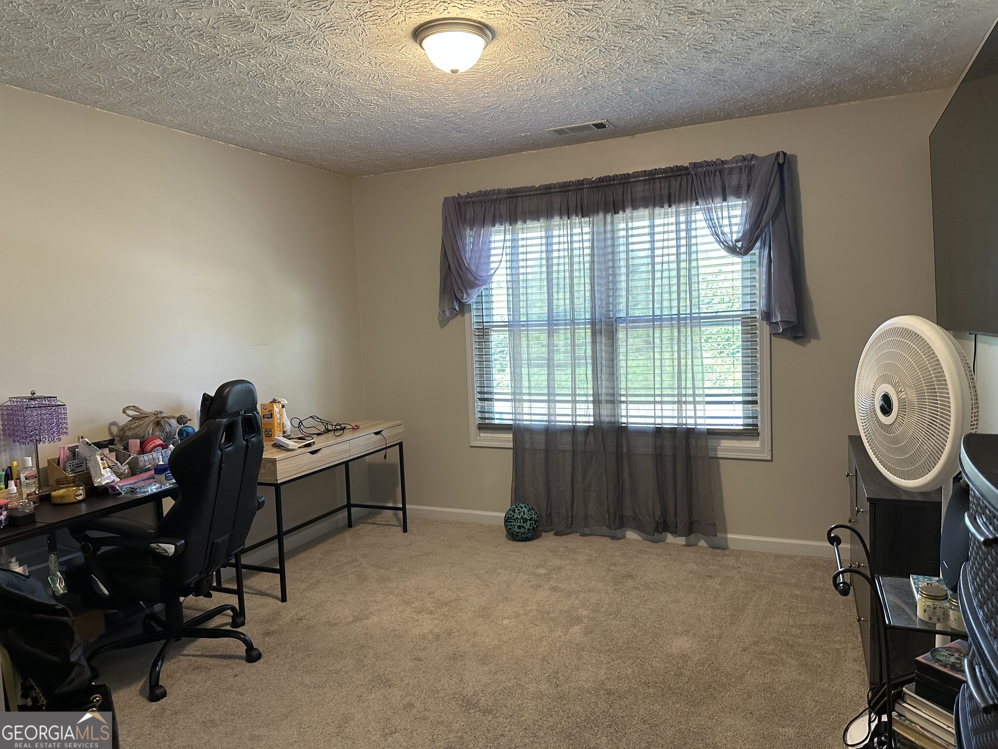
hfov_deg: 71.6
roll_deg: +1.3
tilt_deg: -3.9
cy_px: 374
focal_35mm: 24
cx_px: 499
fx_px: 692
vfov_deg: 56.8
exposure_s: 1/60
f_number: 1.78
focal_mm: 6.86
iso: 160
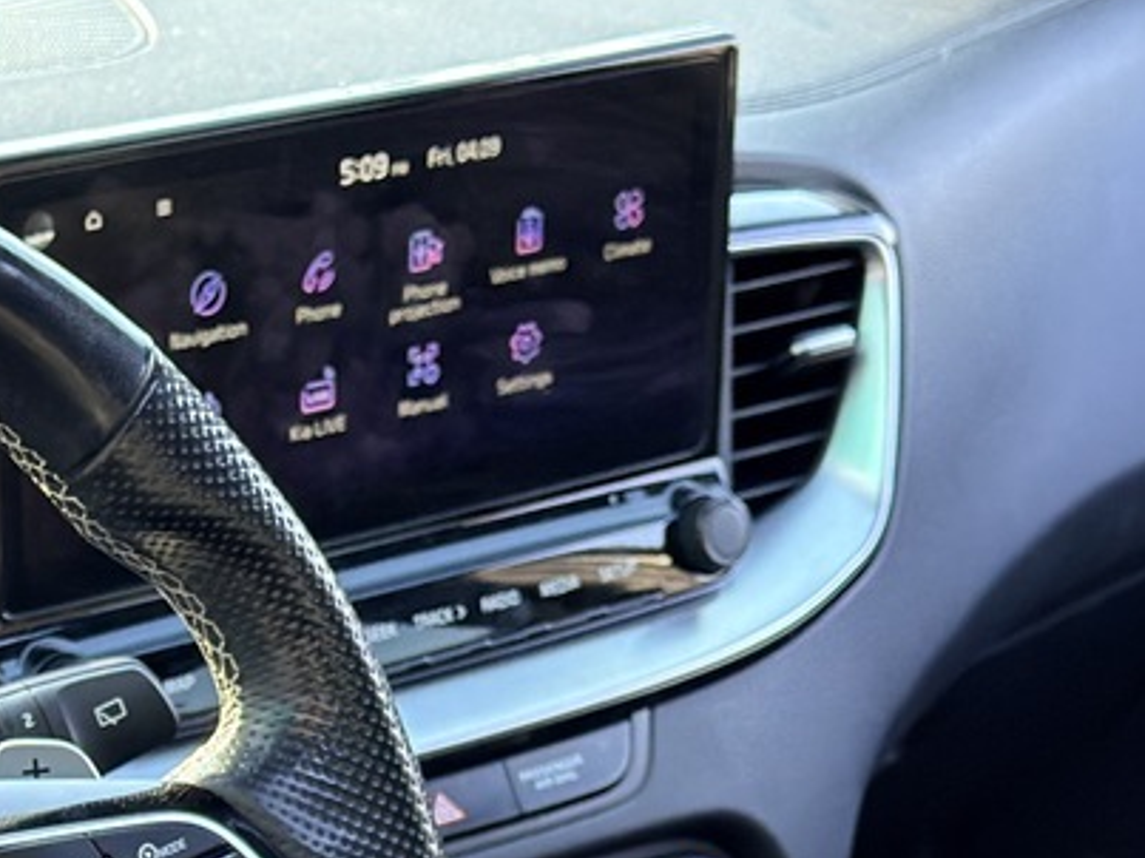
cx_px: -9
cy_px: 1179
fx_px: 4133
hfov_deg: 15.5
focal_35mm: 125
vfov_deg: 11.5
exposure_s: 1/141
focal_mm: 6.76
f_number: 1.78
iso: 160
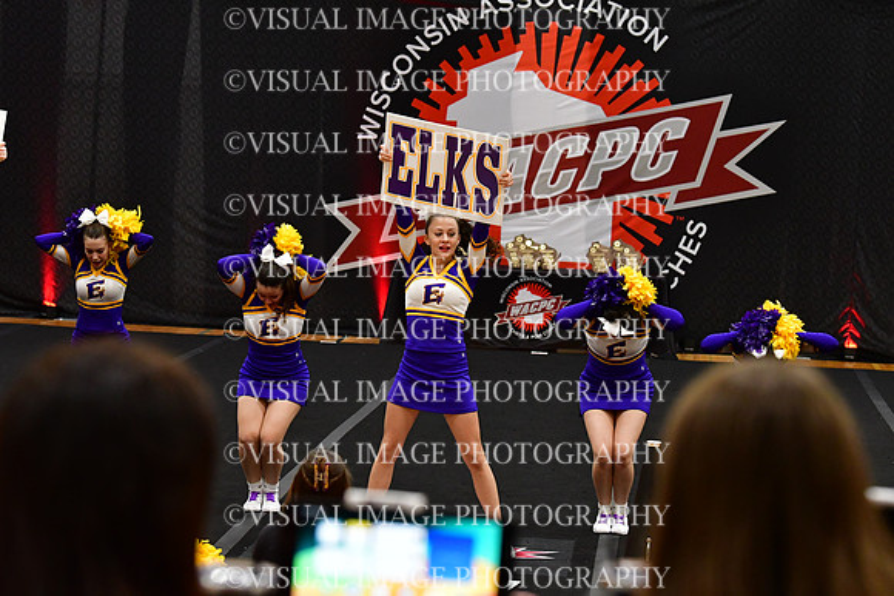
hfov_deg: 18.3
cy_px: 298
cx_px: 447
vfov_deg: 12.2
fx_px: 2782
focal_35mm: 112
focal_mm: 75
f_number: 4
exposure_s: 1/500
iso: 4000
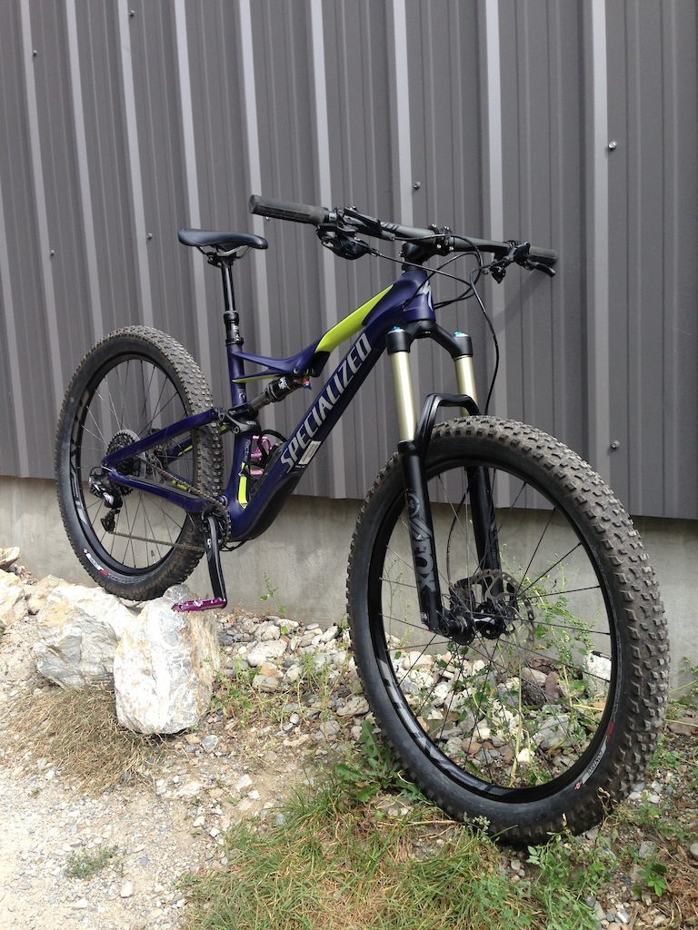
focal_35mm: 33
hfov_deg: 42.9
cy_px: 465
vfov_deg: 55.4
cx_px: 349
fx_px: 887
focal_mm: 4.12
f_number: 2.4
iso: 50
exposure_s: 1/323
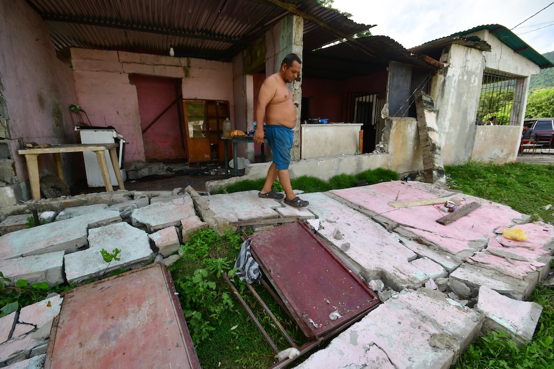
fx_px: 231
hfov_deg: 100.4
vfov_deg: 77.3
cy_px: 184
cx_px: 277
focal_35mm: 15
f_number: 8
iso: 250
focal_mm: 10
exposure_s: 1/250
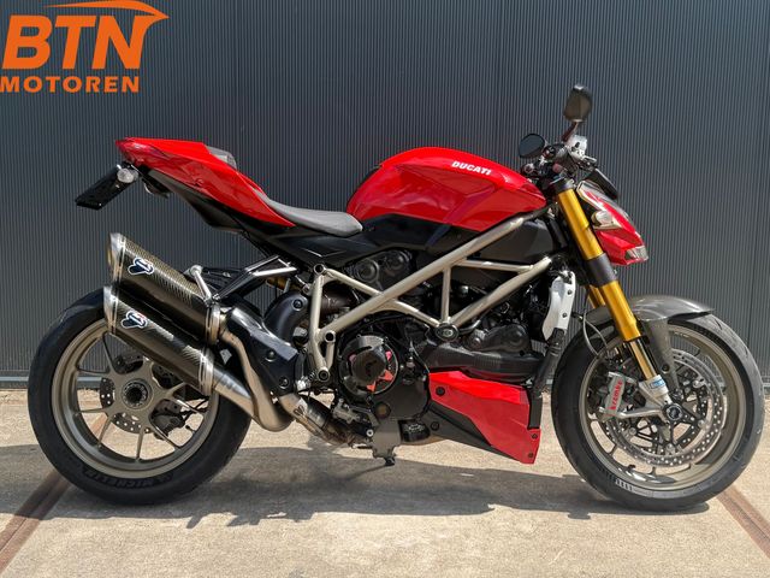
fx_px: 534
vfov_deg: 56.8
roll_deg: -0.9
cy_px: 289
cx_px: 385
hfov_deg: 71.6
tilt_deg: -8.7
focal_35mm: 24
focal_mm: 6.76
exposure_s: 1/2169
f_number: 1.78
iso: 80
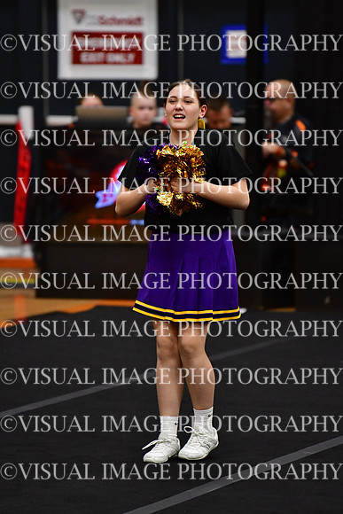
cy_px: 257
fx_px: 4285
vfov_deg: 6.9
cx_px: 172
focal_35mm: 300
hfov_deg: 4.6
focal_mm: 200
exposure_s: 1/800
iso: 4000
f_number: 2.8
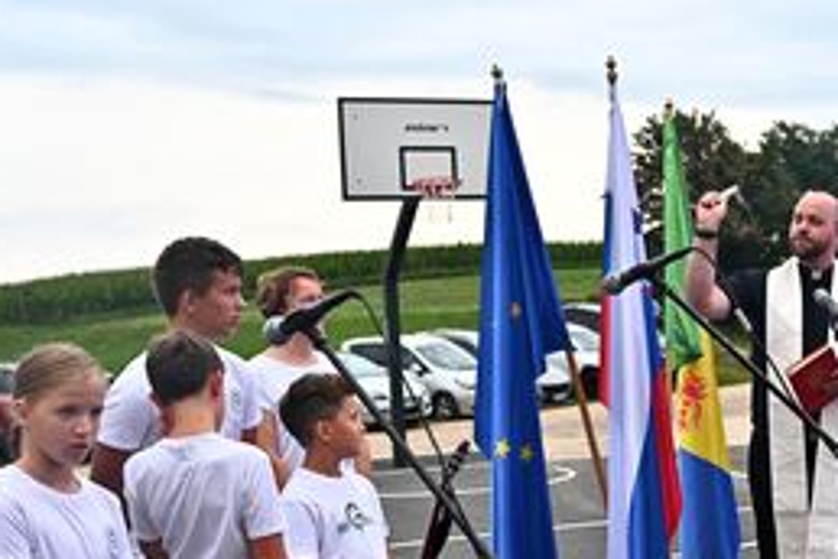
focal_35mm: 61
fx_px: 1420
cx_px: 659
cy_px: 426
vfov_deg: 22.0
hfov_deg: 32.1
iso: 1600
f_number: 4.5
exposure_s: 1/640
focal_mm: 35
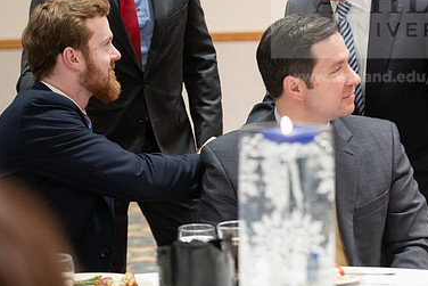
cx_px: 237
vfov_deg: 12.7
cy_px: 101
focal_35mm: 108
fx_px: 1284
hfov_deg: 18.9
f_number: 3.2
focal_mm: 70
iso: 3200
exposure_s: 1/200
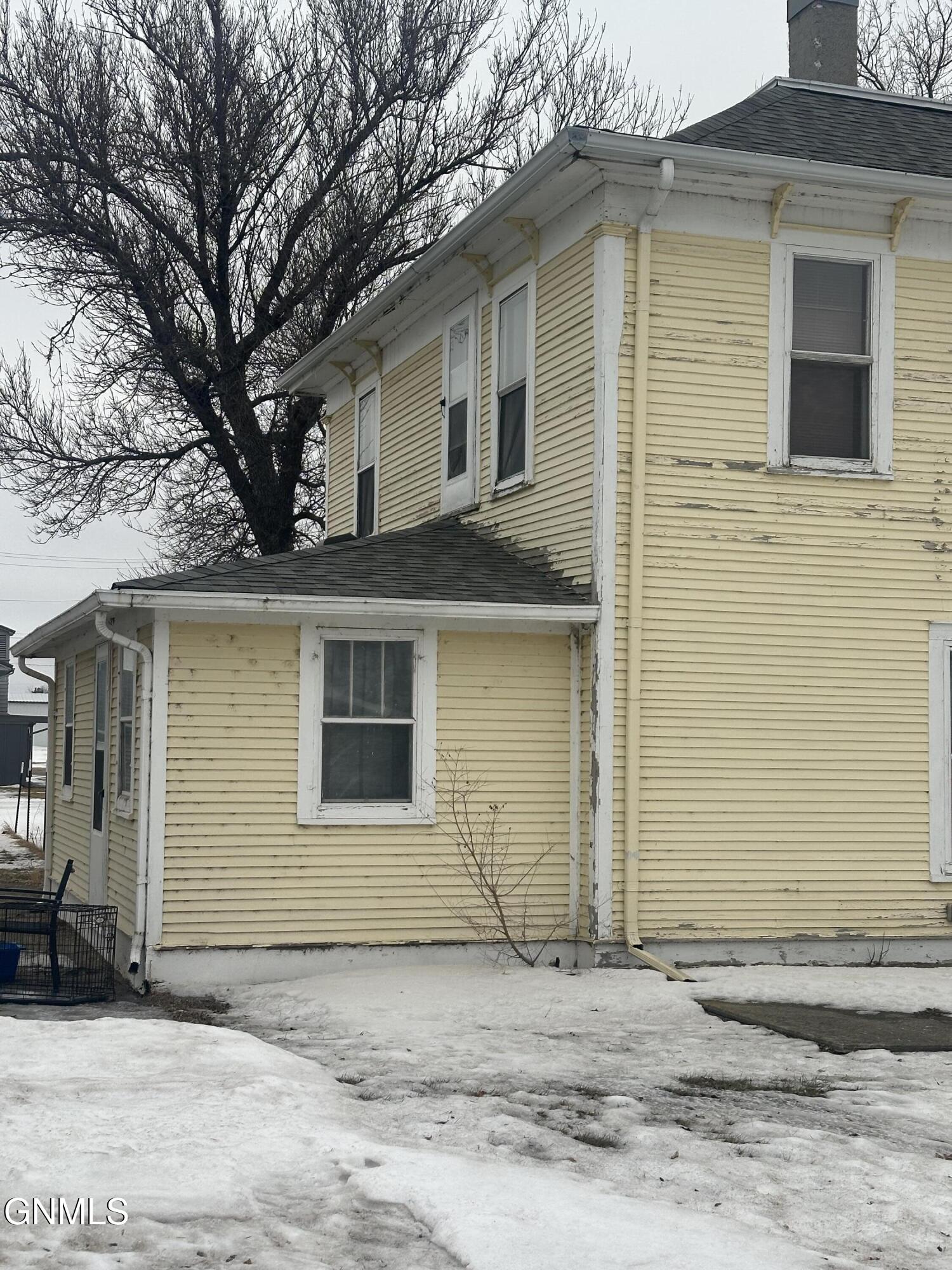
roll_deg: -1.4
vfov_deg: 39.7
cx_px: 476
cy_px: 635
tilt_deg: +4.2
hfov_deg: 30.3
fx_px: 1760
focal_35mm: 48
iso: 64
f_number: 1.78
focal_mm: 6.86
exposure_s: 1/2890
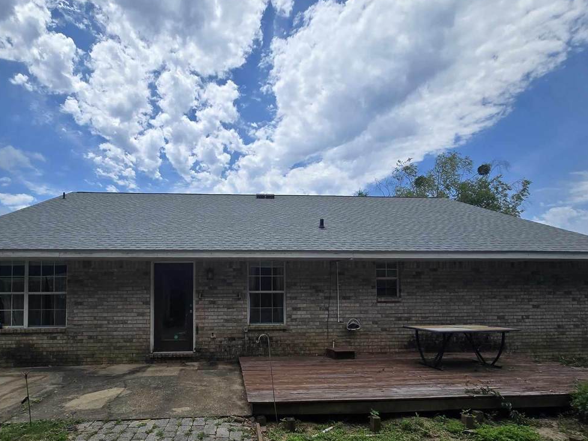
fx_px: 289
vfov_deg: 73.2
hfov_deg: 90.4
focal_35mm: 17
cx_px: 251
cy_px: 280
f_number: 2.2
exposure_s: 1/2913
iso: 50
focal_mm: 2.2
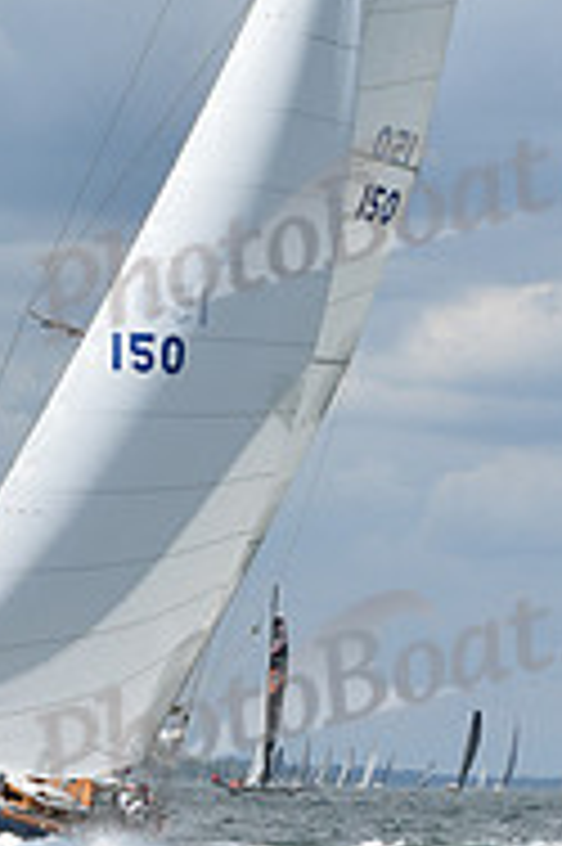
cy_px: 58
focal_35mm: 303
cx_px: -196
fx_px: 7108
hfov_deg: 4.5
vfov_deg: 6.8
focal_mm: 98
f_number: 8
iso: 250
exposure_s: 1/1250
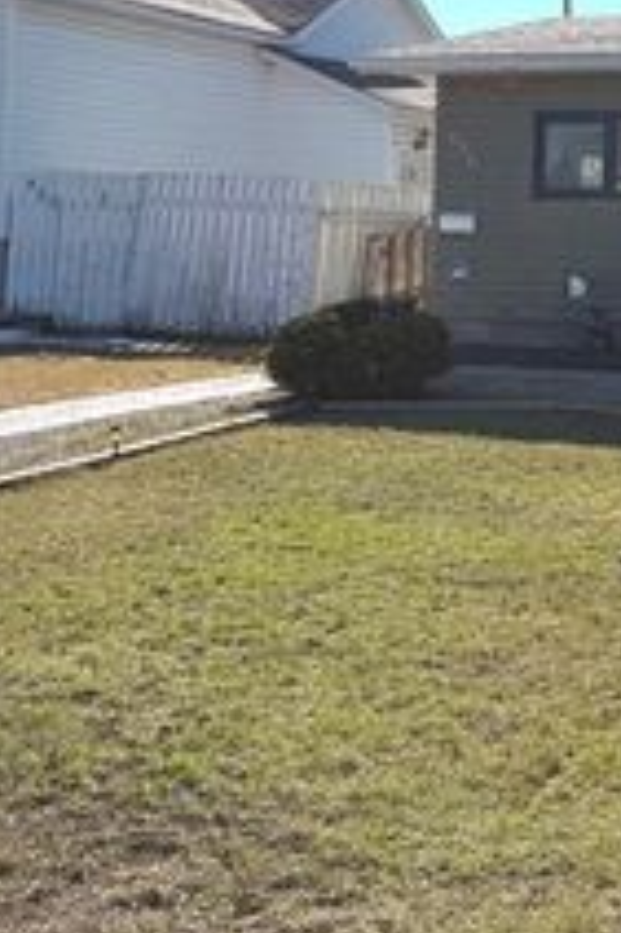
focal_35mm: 59
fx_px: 1529
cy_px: 161
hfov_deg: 21.1
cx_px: 780
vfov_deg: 32.8
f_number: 1.78
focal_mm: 6.76
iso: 80
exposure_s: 1/6173
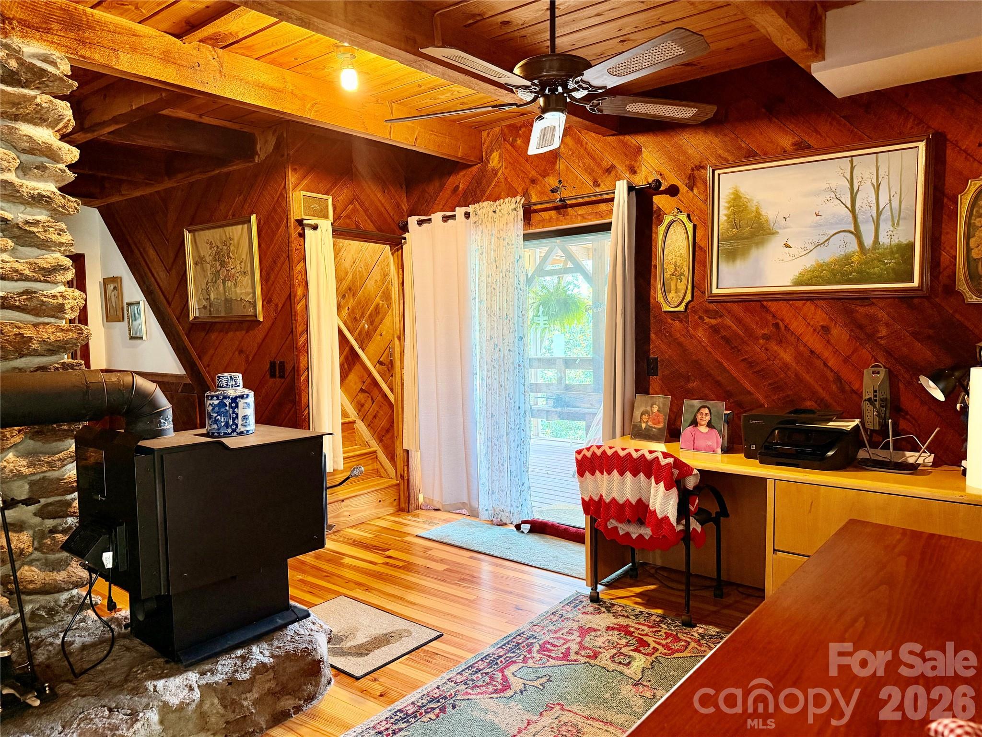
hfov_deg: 71.6
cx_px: 491
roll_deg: +1.5
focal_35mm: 24
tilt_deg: -4.4
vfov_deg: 56.8
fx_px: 681
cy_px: 368
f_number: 1.78
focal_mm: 6.76
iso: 320
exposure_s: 1/60
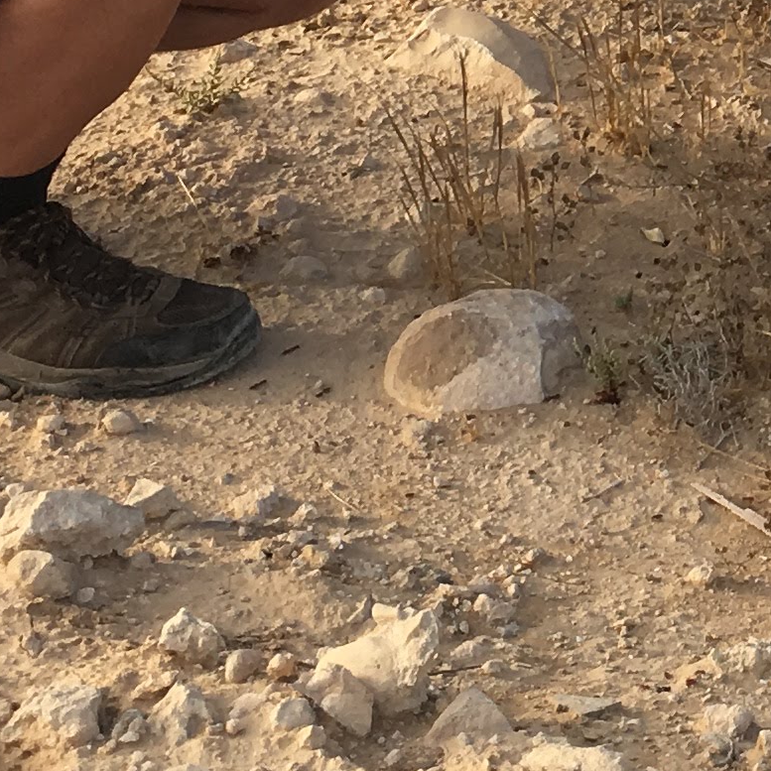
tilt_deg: -22.8
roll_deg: +0.7
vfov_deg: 12.7
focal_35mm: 133
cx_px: 1161
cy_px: -253
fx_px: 3351
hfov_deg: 12.5
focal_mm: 4.15
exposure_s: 1/574
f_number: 2.2
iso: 25
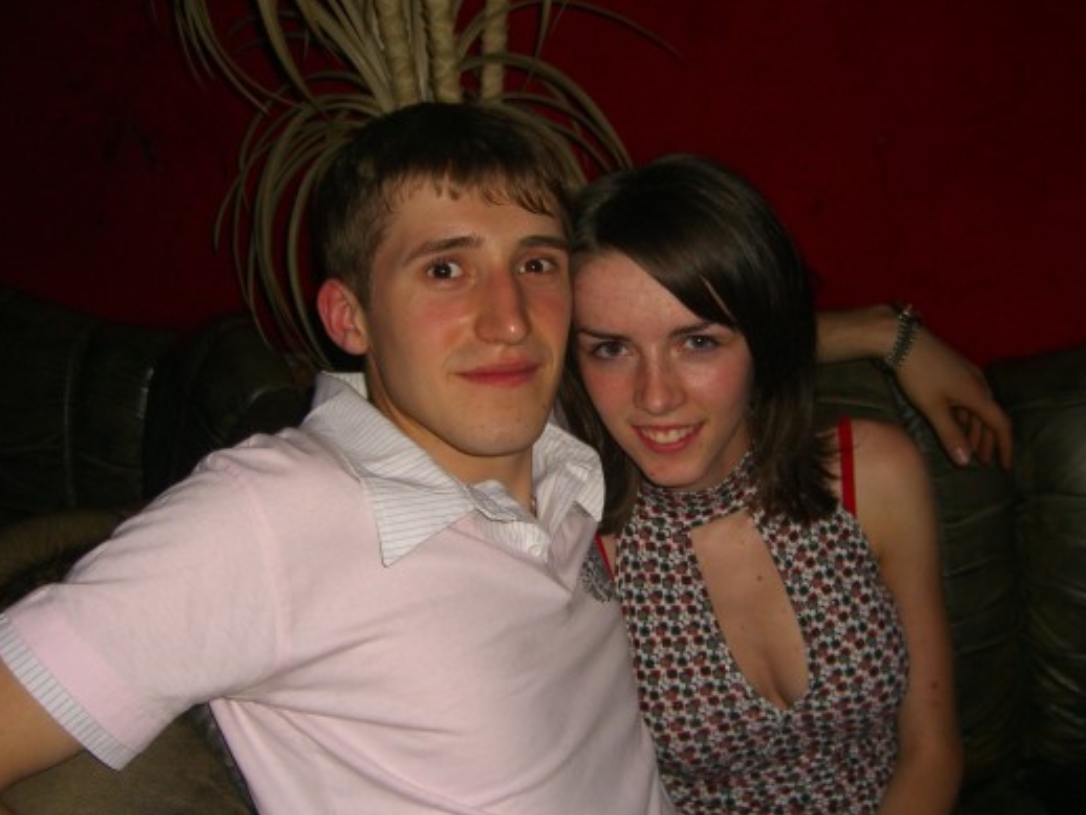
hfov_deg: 42.8
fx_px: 1381
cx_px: 618
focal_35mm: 44
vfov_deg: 32.9
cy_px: 427
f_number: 2.8
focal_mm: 7.9
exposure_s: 1/60
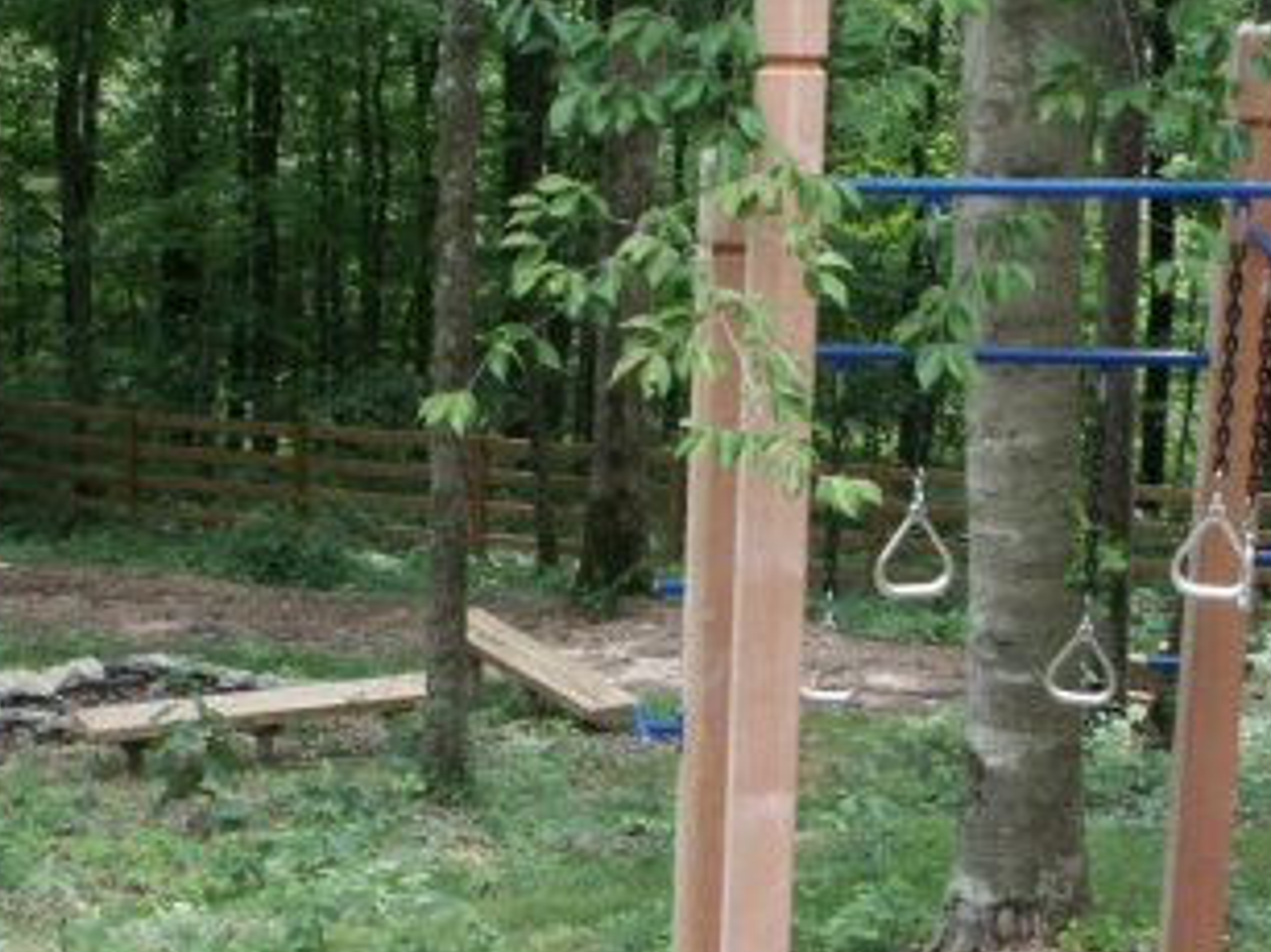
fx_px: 3744
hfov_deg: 19.3
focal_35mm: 102
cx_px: 524
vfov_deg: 14.4
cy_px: 795
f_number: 6.7
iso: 100
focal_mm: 12.07
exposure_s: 1/60
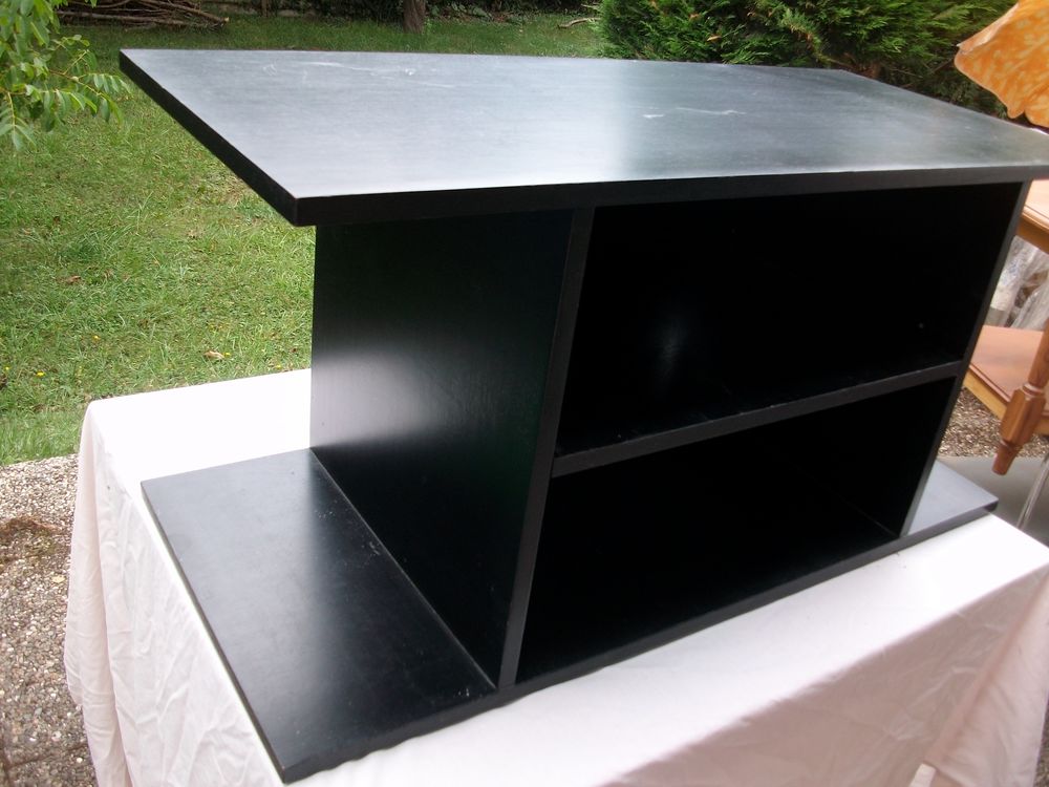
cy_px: 394
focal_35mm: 32
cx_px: 524
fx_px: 970
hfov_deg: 56.8
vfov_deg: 44.2
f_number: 2.9
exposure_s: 1/97
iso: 80
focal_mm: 5.7
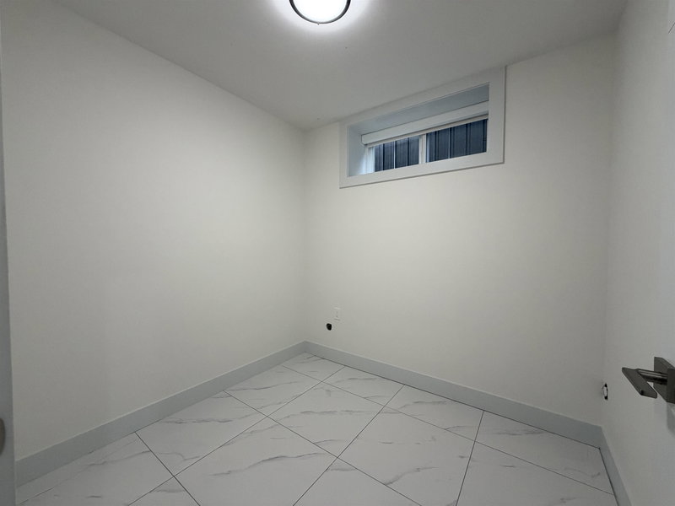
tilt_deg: -2.0
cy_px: 253
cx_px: 338
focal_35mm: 14
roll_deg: +0.3
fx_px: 273
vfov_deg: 85.7
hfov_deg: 102.1
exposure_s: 1/120
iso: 250
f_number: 2.2
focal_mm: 2.22
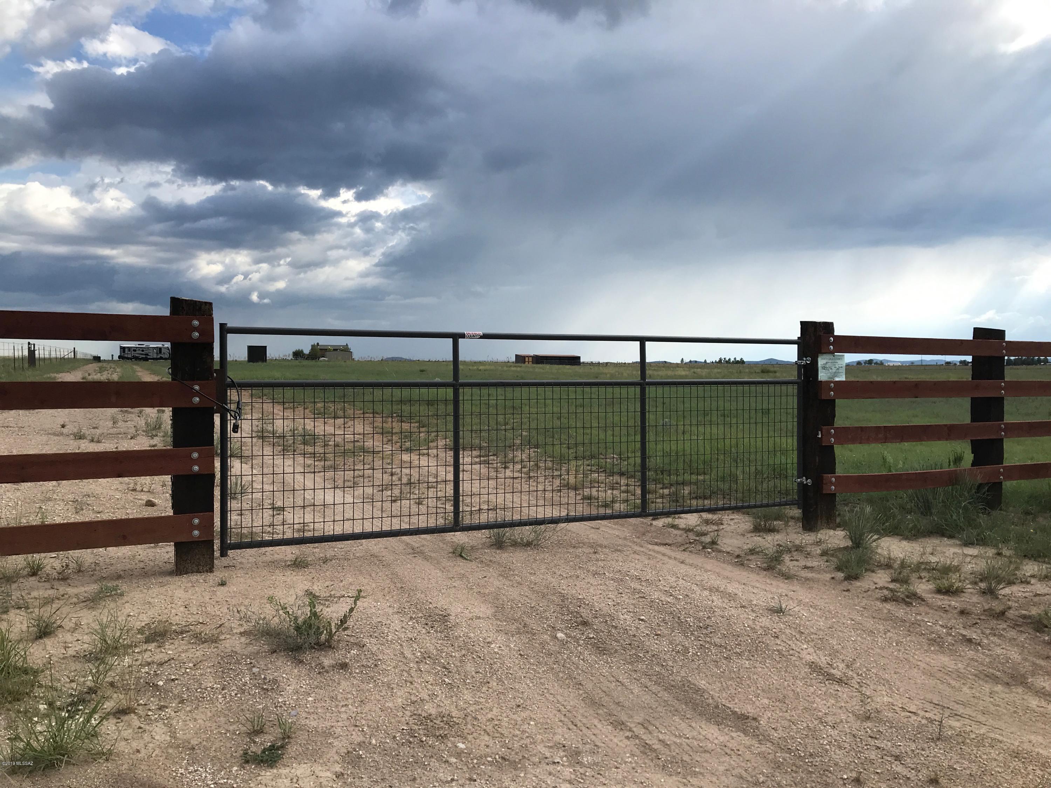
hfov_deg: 63.4
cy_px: 394
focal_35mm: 28
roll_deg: -1.0
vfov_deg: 49.7
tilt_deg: -1.7
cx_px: 526
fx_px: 850
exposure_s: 1/1709
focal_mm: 3.99
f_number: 1.8
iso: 20
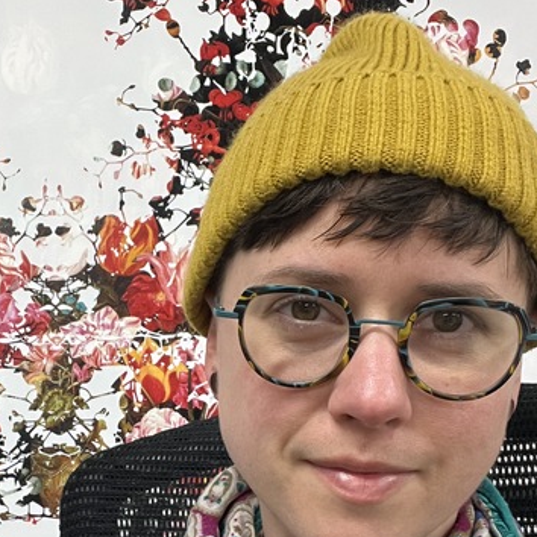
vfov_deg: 28.3
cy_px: 387
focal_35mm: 60
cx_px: 155
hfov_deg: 28.3
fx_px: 1053
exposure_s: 1/60
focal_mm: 2.71
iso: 250
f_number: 2.2
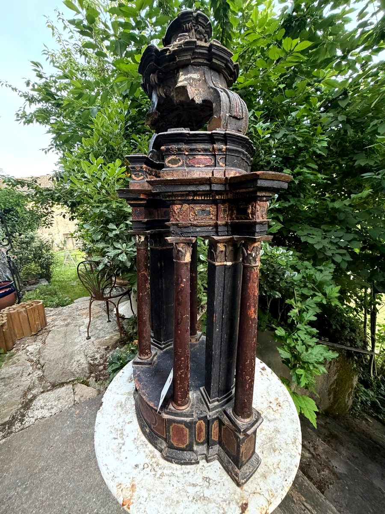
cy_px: 257
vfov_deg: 102.1
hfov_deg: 85.7
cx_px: 192
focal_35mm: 14
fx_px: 208
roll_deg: +3.4
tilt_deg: -12.1
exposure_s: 1/60
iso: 320
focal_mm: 2.22
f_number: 2.2
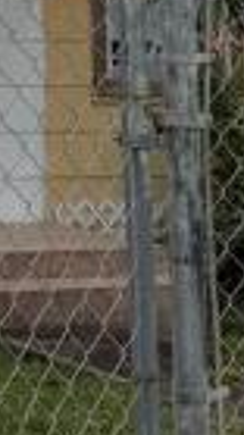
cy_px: -322
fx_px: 2086
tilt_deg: +8.1
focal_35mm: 181
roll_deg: -1.5
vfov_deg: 11.2
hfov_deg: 6.5
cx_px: -263
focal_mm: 6.76
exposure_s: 1/9091
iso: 80
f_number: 1.78
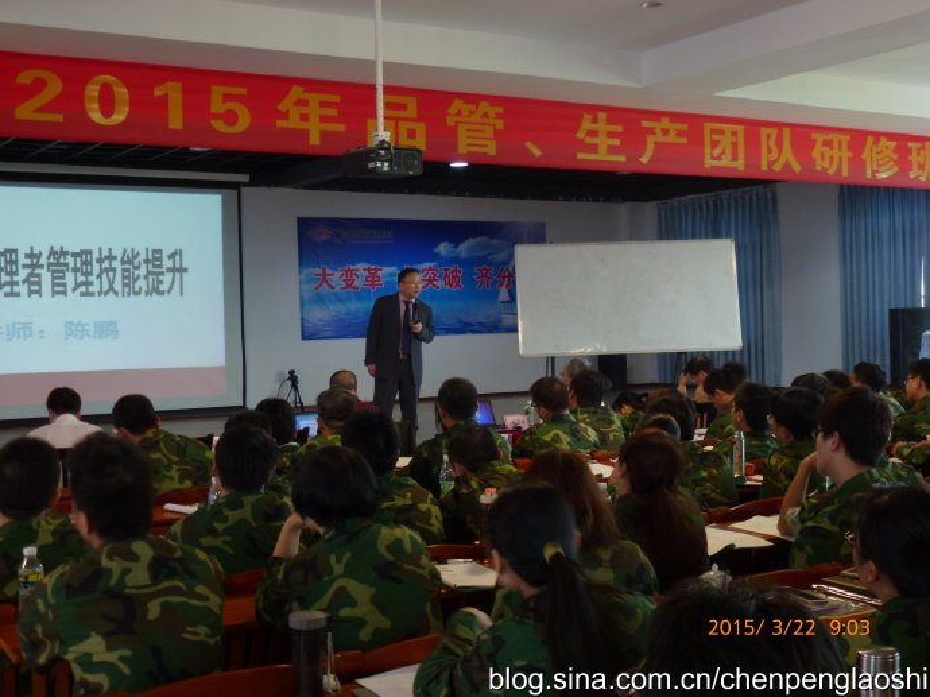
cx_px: 465
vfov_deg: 32.2
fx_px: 1209
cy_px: 348
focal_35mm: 45
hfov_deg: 42.1
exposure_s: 1/4
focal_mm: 8
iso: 100
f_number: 4
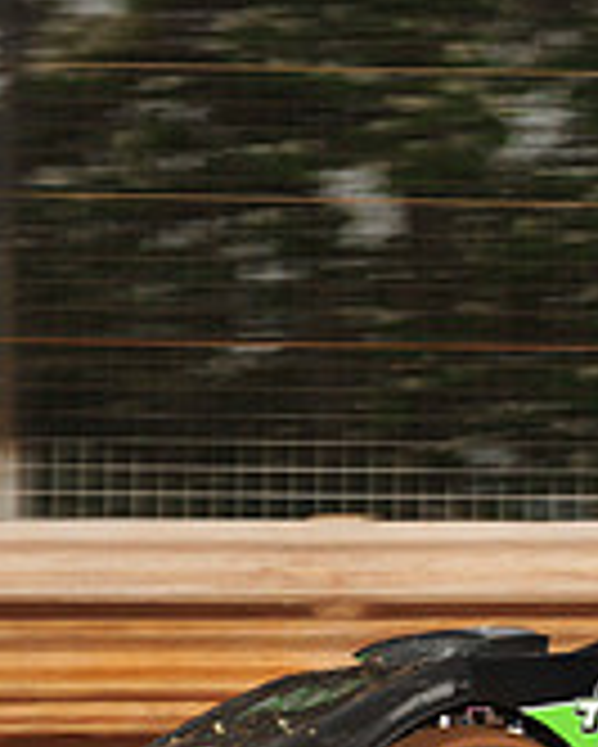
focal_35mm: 302
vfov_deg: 6.4
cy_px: 716
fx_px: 6675
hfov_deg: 5.1
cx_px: 1012
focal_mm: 92
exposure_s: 1/320
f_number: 8
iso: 1000
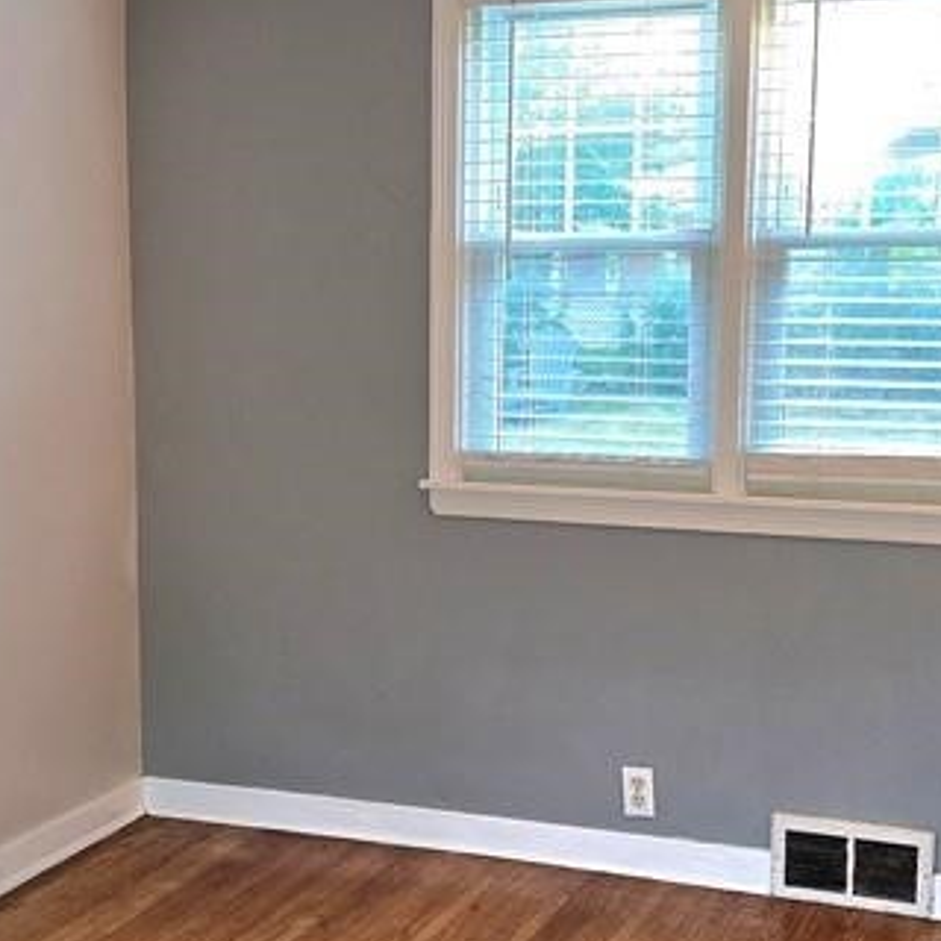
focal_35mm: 65
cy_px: 538
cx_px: 300
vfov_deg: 26.5
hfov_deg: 26.3
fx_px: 1999
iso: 50
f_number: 1.7
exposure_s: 1/60.2
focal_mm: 6.3
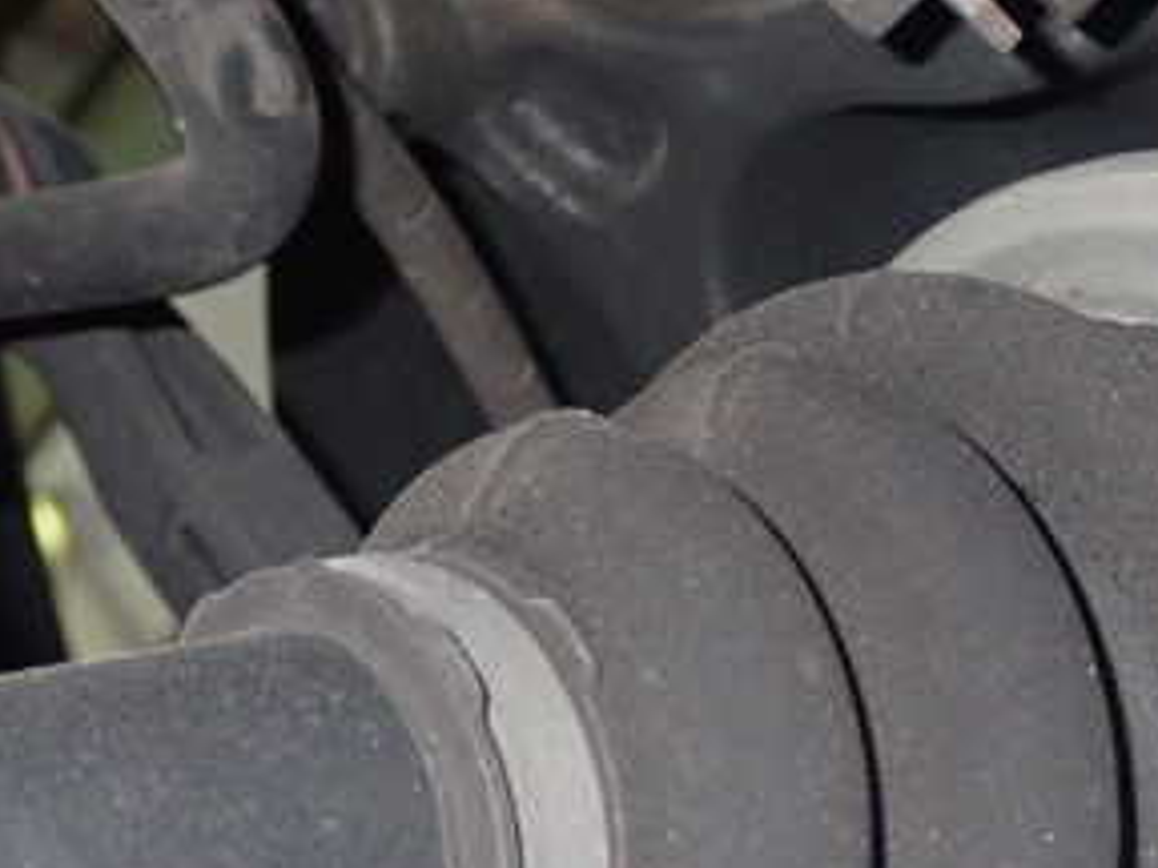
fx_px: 3278
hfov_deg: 19.9
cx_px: 812
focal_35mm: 98
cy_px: 538
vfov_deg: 15.1
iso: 800
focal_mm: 8.4
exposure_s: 1/50
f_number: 9
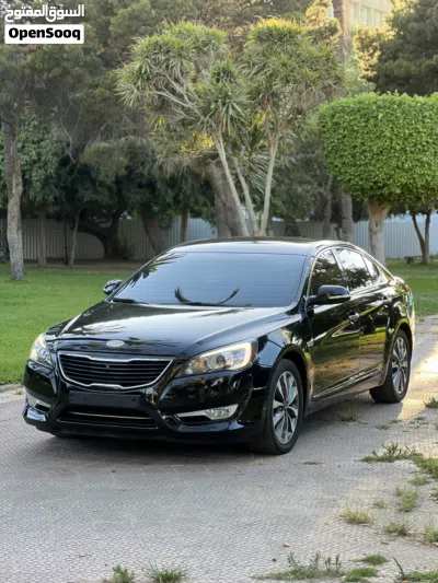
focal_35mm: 77
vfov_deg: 25.3
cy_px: 292
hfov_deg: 19.1
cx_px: 219
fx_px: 1299
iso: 100
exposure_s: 1/121
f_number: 2.8
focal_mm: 9
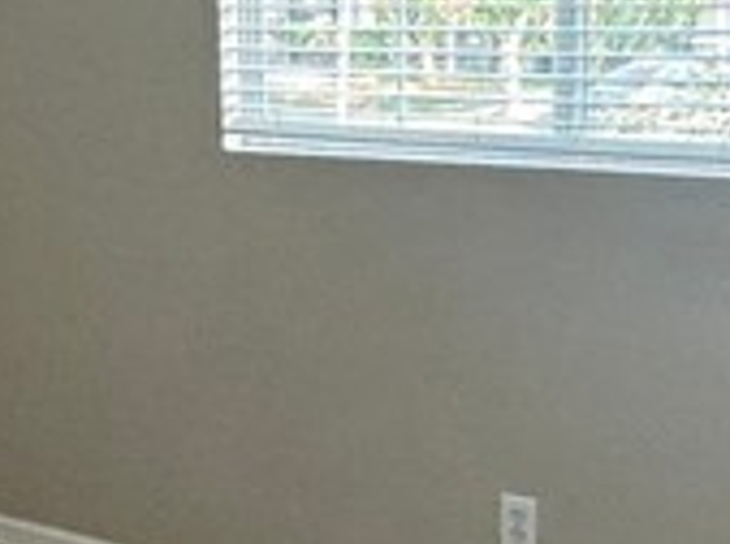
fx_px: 1789
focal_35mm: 85
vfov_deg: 17.2
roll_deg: +3.4
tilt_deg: -13.5
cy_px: 384
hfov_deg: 22.6
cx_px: 112
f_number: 2.2
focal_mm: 2.22
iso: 200
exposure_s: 1/60
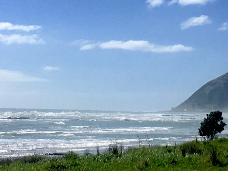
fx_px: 685
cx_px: 128
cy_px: 29
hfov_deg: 18.9
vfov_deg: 14.1
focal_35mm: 104
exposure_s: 1/3663
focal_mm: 4.15
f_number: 2.2
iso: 25
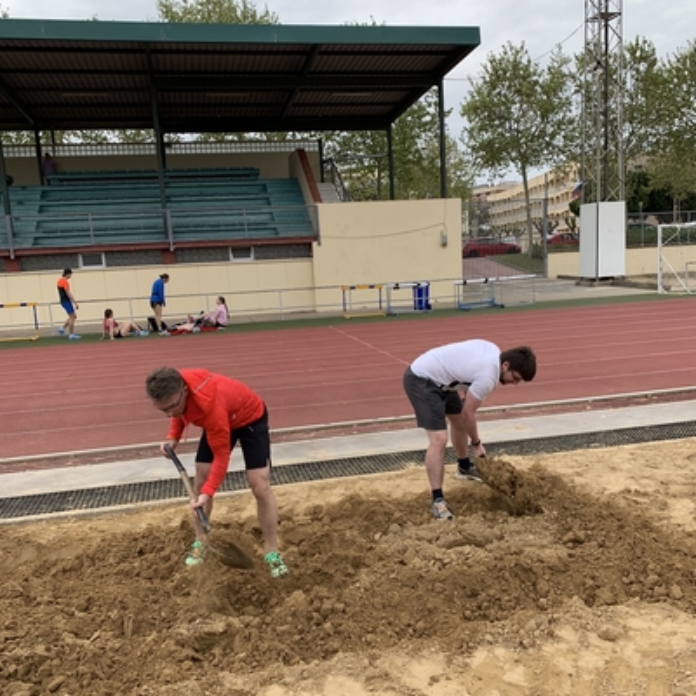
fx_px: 705
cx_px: 351
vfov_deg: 52.5
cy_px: 376
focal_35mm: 31
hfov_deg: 52.5
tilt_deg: -9.2
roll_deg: +4.5
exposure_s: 1/1190
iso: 25
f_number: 1.8
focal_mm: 4.25
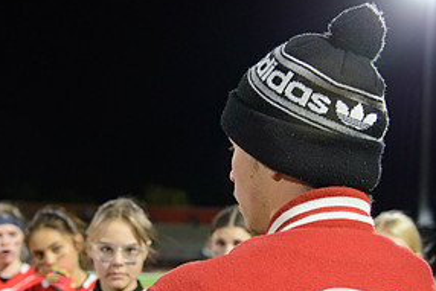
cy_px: 273
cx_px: 178
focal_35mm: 65
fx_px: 788
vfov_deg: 20.4
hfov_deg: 30.9
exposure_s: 1/320
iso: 3200
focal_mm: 32
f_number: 2.8
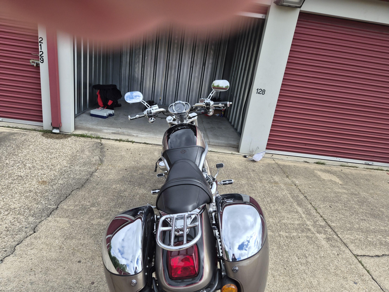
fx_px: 258
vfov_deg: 58.9
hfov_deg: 73.9
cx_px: 194
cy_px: 146
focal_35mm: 23
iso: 80
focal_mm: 5.4
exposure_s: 1/2872
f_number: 1.8
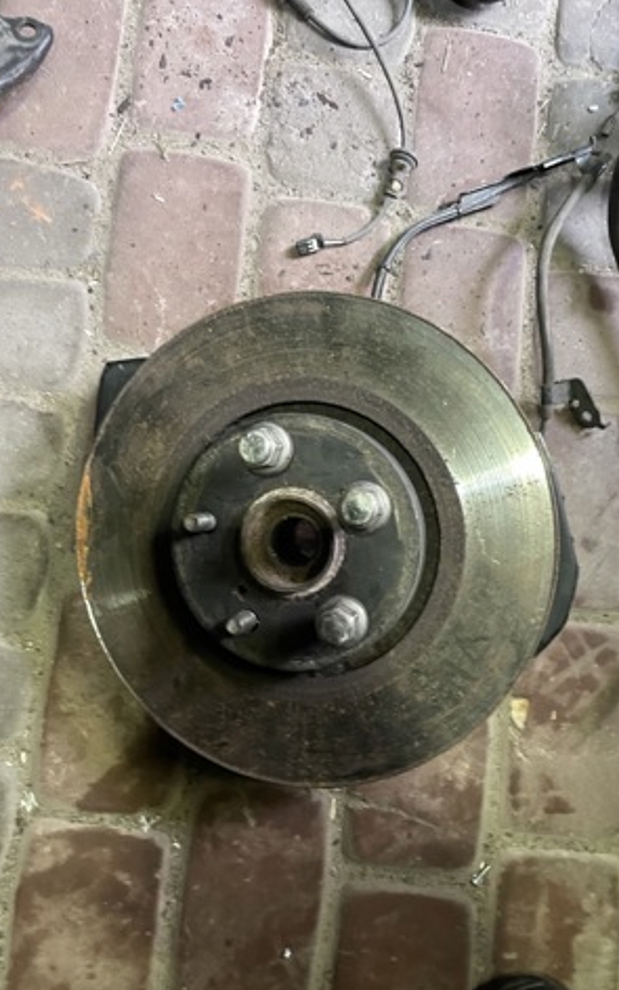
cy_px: 499
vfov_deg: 66.5
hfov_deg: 44.5
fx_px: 756
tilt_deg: -81.1
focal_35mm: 28
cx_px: 313
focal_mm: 4.2
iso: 500
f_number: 1.6
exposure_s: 1/33
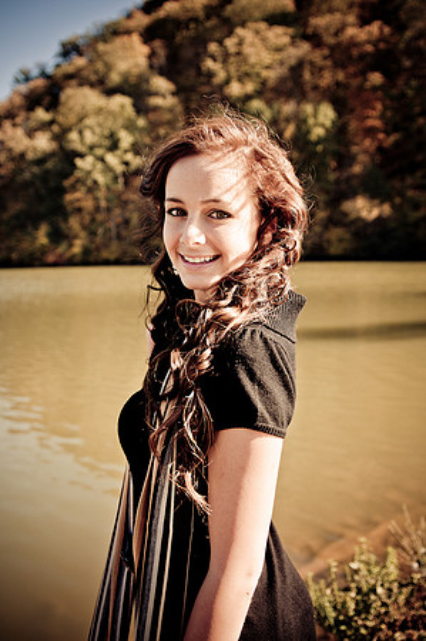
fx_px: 640
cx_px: 213
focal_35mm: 36
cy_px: 320
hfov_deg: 36.8
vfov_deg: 53.2
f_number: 2.8
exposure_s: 1/1600
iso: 200
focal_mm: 24
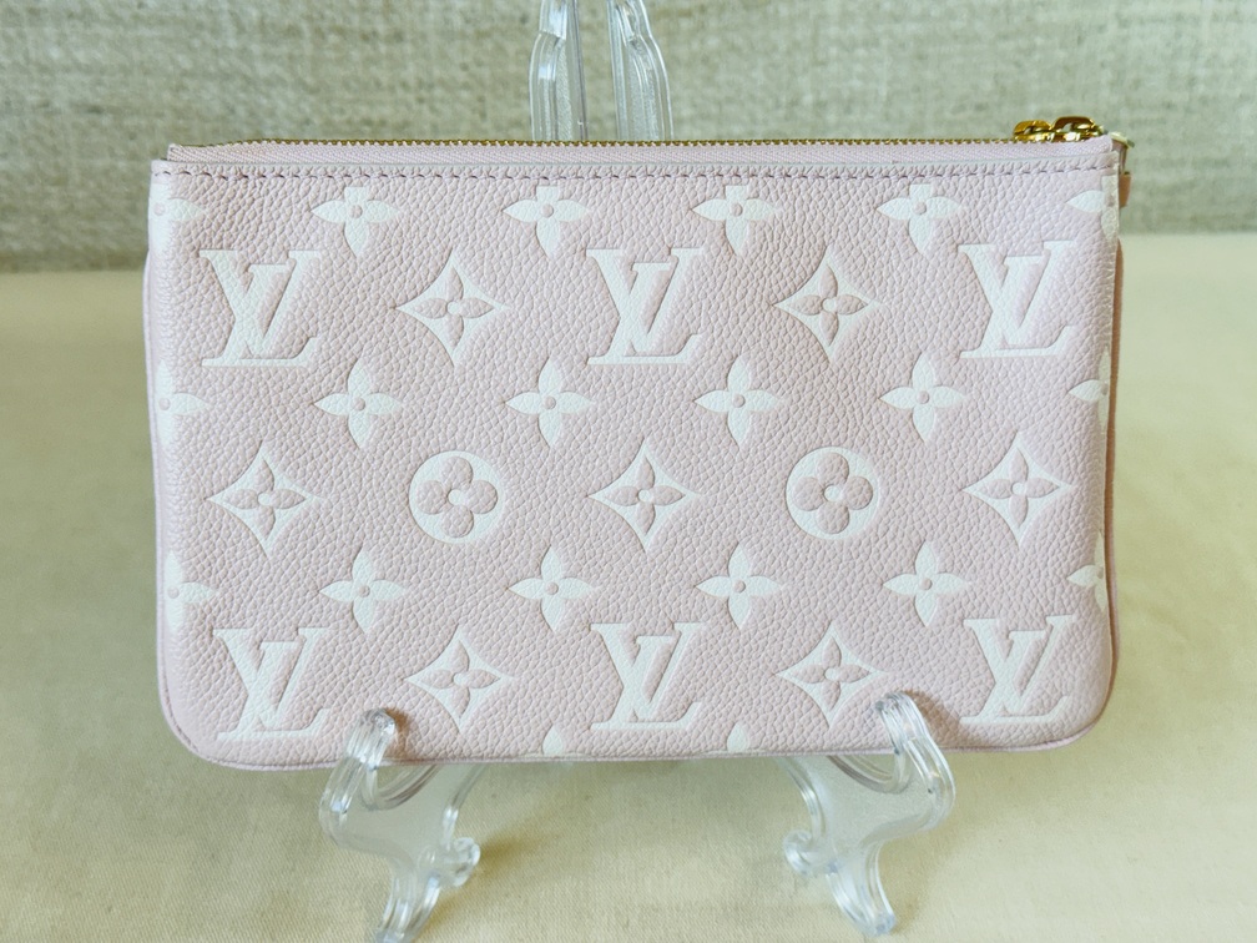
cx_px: 628
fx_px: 1743
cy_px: 472
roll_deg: +1.8
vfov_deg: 30.3
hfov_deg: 39.7
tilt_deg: -27.6
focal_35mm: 48
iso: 50
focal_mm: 6.76
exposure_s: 1/100
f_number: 1.78
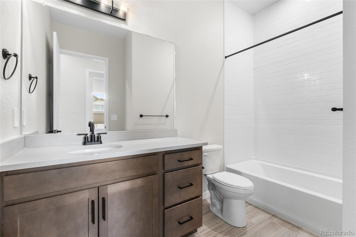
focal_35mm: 16
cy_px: 118
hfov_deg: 96.8
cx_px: 178
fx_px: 158
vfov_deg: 73.7
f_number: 16
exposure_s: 1.6
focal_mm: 16
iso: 100
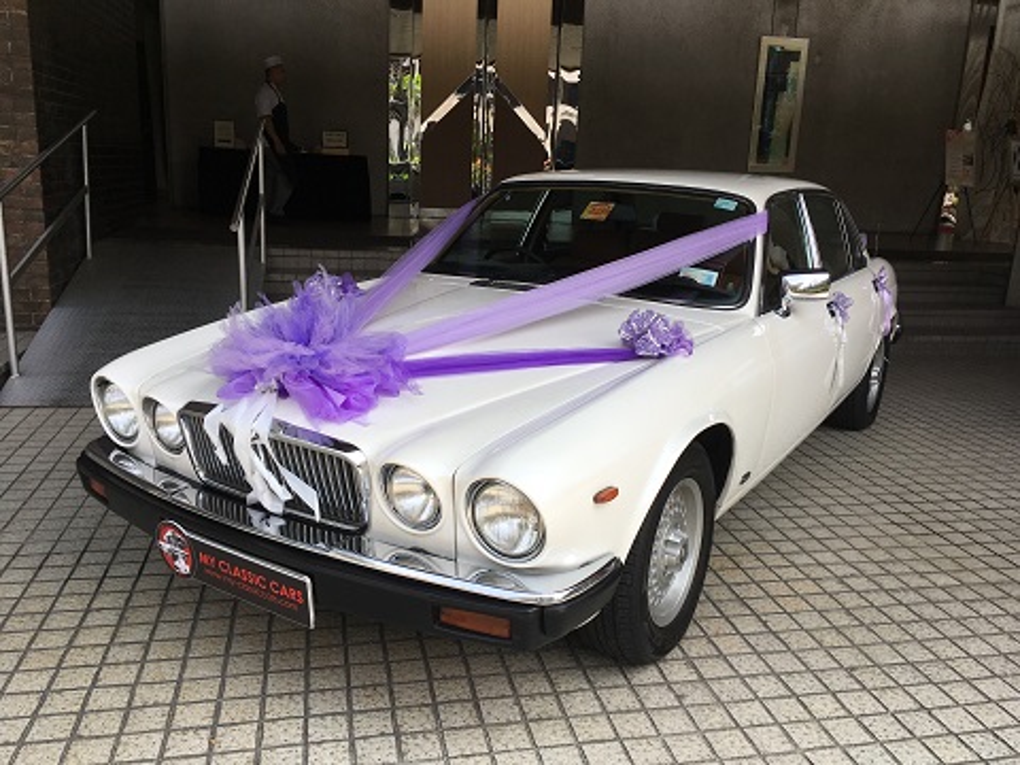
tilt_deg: -13.7
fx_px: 855
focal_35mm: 29
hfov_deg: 61.7
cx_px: 510
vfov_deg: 48.2
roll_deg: -2.2
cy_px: 382
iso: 25
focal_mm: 4.15
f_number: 2.2
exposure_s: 1/732
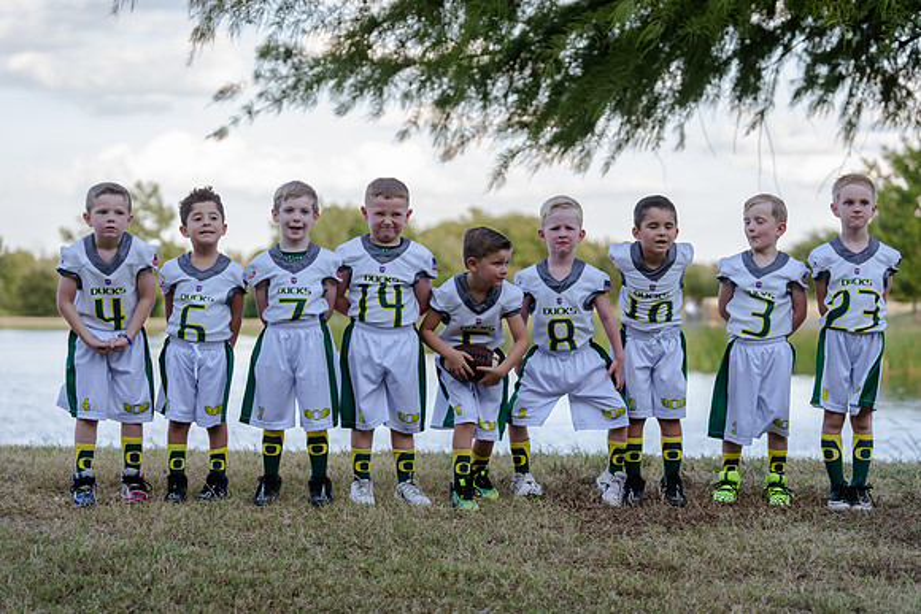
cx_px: 460
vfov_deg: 14.4
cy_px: 307
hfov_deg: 21.5
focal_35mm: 95
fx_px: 2431
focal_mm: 95
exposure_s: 1/400
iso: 250
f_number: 3.5
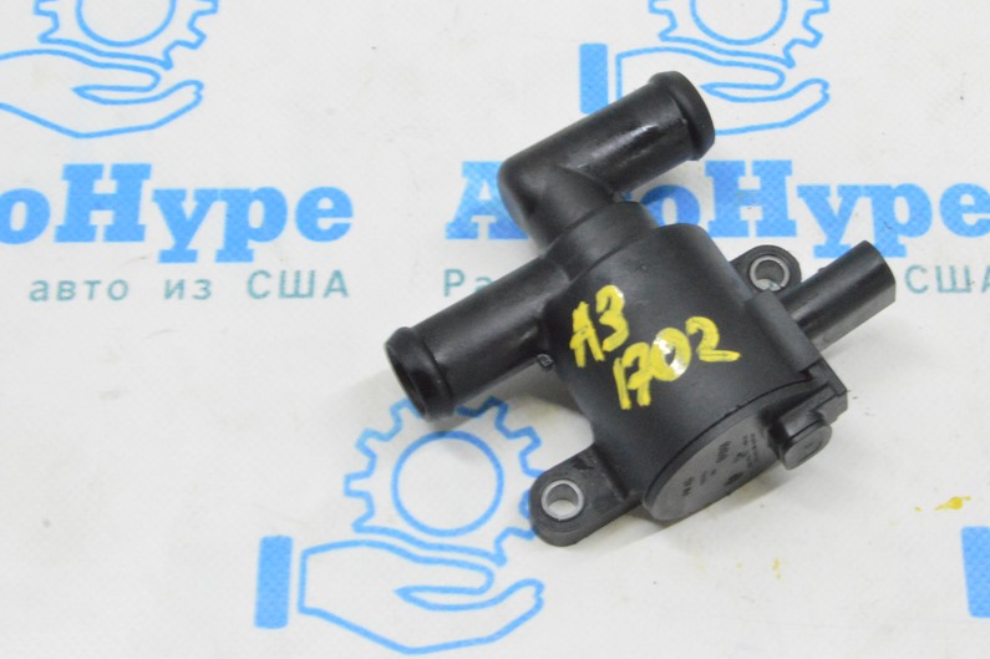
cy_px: 265
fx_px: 1859
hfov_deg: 29.7
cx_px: 618
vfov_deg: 20.1
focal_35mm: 68
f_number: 20
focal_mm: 35
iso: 6400
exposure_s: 1/15
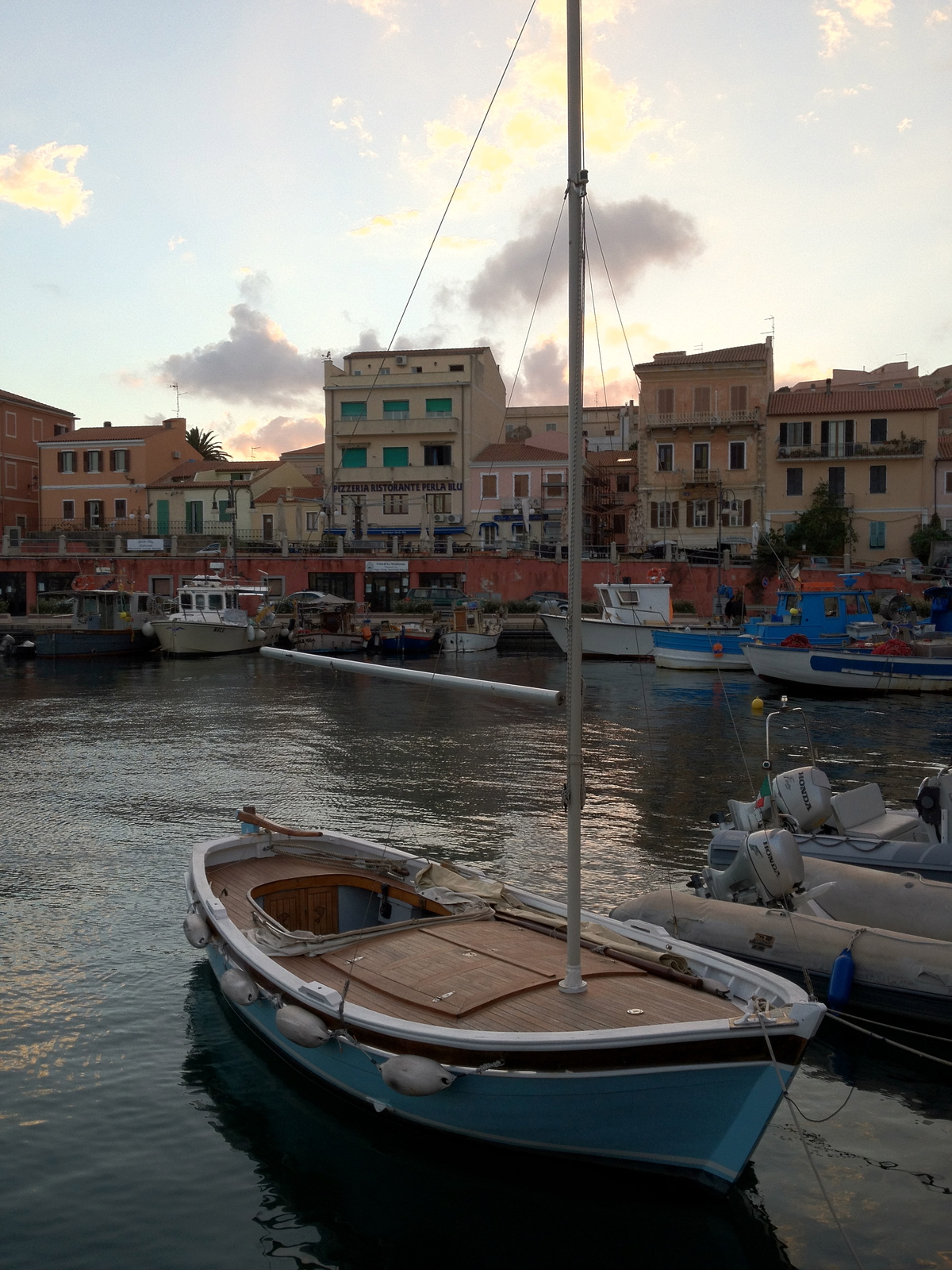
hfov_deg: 40.7
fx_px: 1283
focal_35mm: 35
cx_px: 476
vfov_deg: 52.6
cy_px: 635
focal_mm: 4.28
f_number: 2.4
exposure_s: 1/315
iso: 64
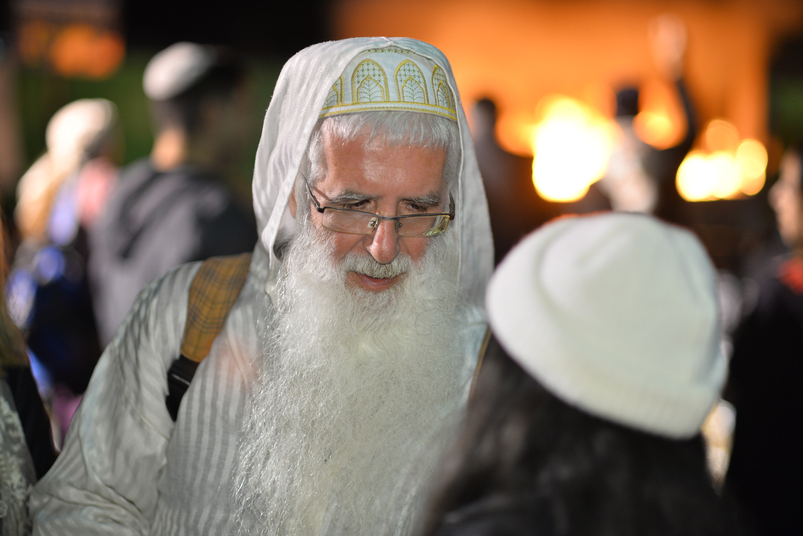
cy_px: 268
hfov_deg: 23.9
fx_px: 1897
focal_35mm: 85
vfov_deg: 16.1
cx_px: 402
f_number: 1.8
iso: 640
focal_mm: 85
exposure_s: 1/160
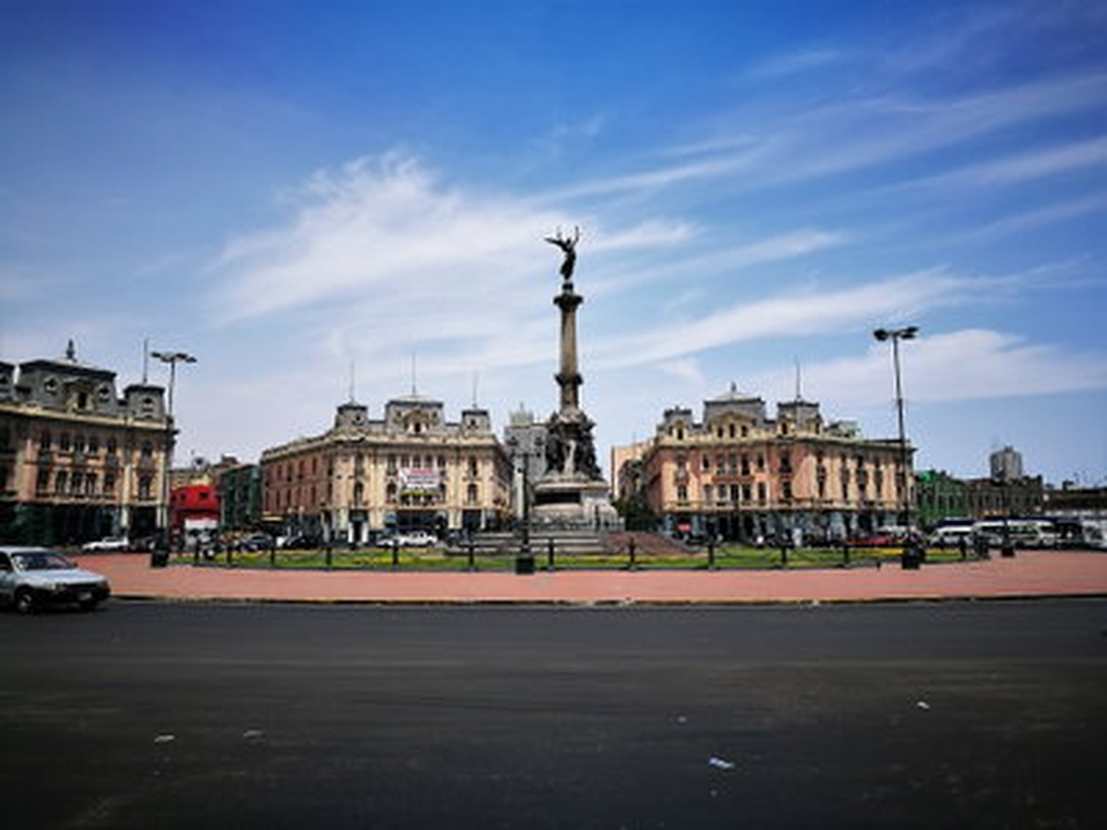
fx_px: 863
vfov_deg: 51.4
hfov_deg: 65.3
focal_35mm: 27
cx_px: 554
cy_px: 415
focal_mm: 4.5
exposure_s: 1/1125
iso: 50
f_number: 2.2
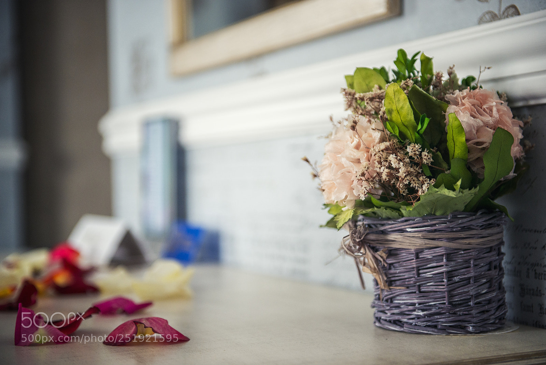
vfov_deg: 20.6
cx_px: 273
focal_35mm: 66
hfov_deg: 30.5
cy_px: 182
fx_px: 1001
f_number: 2.8
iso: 800
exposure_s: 1/160
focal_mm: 66
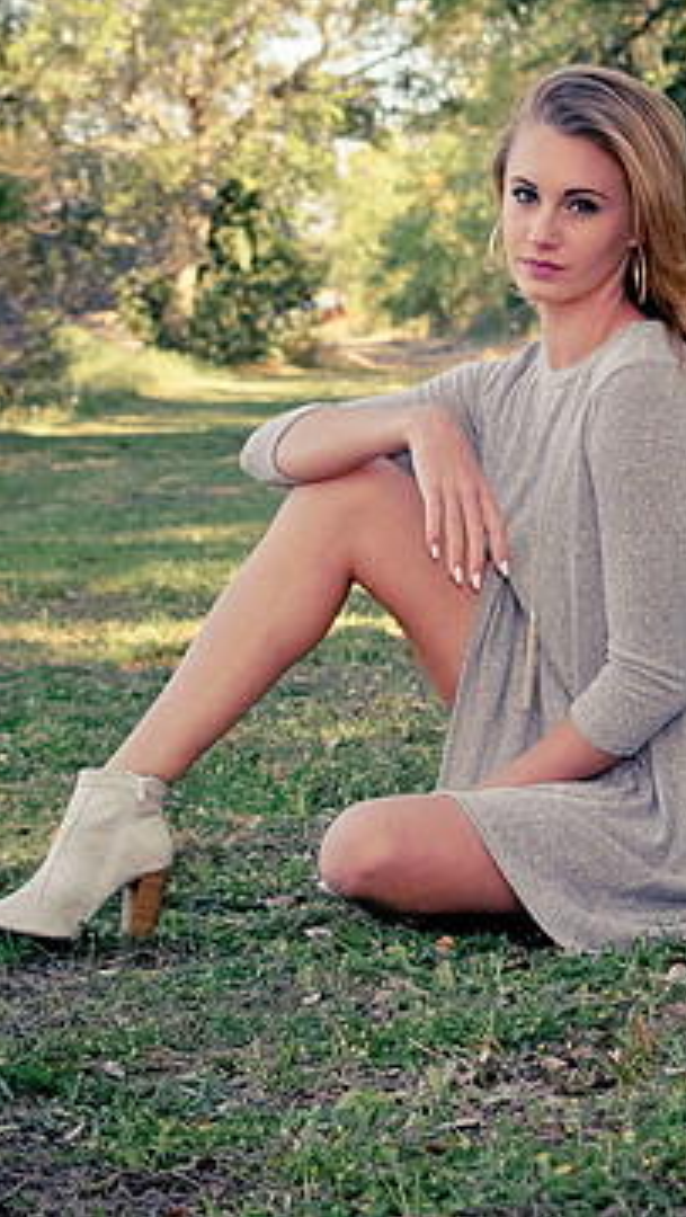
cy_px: 565
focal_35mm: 157
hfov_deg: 7.7
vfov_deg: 13.7
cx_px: 490
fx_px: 5068
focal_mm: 62
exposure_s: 1/250
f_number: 9
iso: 400
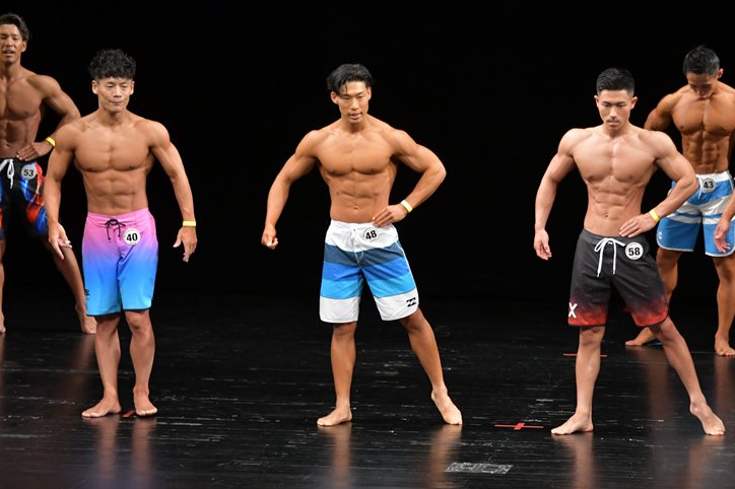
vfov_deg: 5.3
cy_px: 230
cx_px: 392
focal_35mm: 257
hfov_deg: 8.0
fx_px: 5244
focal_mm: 160
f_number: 5.6
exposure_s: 1/400
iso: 3200
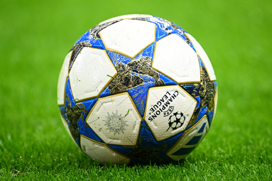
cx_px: 136
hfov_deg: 3.7
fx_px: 4231
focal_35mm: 560
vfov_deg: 2.5
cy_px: 90
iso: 3200
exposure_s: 1/1000
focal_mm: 560
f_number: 4
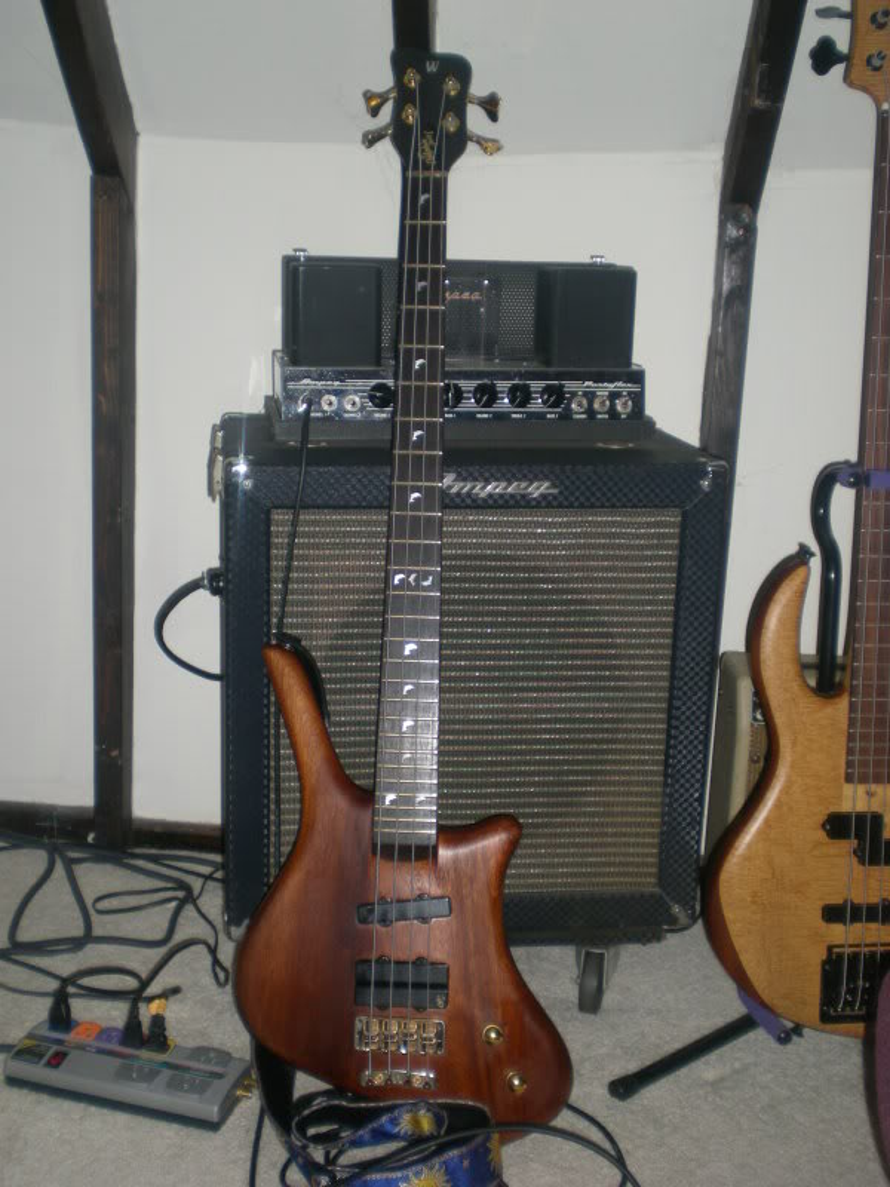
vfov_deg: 42.9
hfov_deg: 32.9
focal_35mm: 44
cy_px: 594
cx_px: 445
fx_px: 1508
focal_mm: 7.4
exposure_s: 1/60
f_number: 3.5
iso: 100
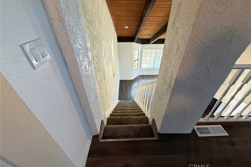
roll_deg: +0.8
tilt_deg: -33.2
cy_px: 74
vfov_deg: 77.0
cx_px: 129
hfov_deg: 100.4
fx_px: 105
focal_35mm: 15
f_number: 2.2
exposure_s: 1/60
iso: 400
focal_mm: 2.22
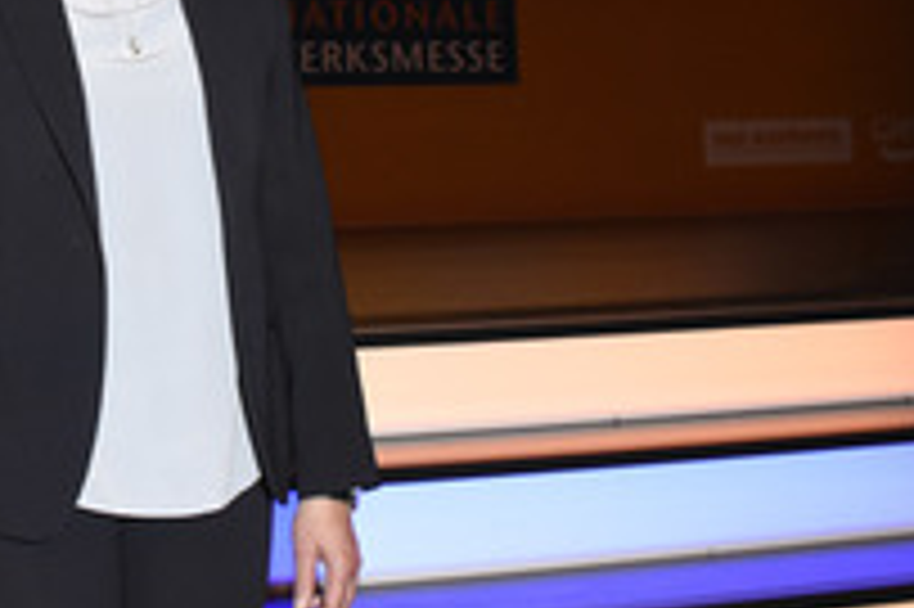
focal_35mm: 60
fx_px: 1522
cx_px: 65
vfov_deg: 22.2
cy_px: 99
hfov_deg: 31.6
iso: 3200
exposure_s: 1/60
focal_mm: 18
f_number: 6.3
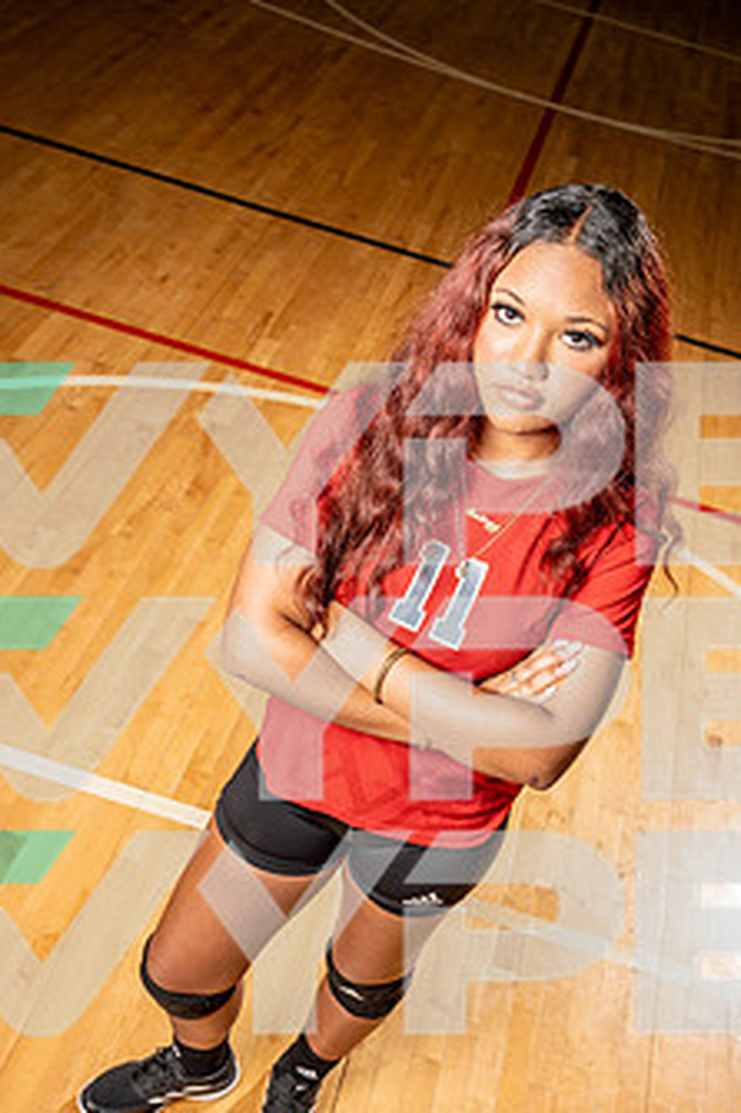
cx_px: 372
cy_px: 701
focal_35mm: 43
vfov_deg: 45.0
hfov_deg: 31.2
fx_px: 1329
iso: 125
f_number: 5.6
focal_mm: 32
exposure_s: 1/250
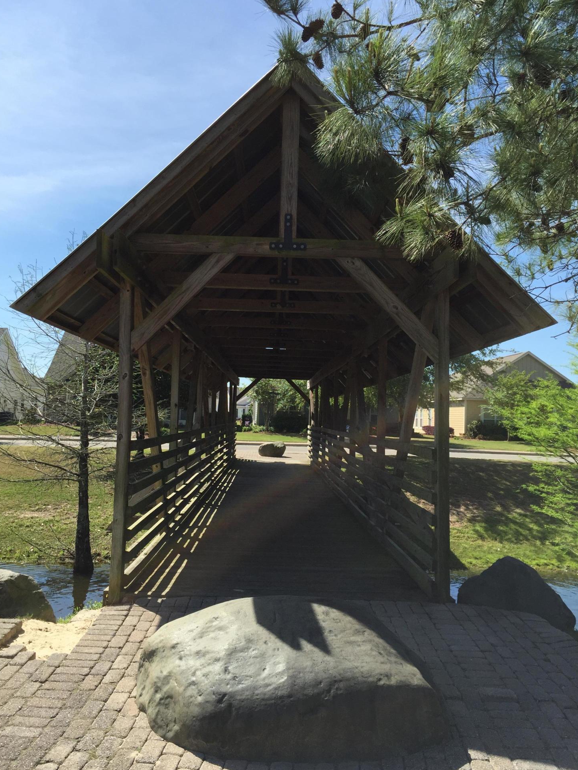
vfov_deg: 60.0
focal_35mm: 30
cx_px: 281
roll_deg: -1.3
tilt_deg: +2.9
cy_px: 386
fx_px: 668
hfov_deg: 46.8
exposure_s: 1/1721
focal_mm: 4.15
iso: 32
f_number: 2.2
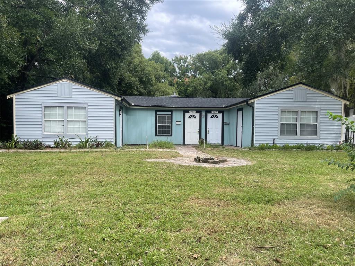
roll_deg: -0.4
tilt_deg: -2.0
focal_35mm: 25
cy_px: 133
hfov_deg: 69.4
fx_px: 256
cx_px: 178
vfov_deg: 54.9
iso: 32
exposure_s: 1/953
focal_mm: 5.1
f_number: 1.6
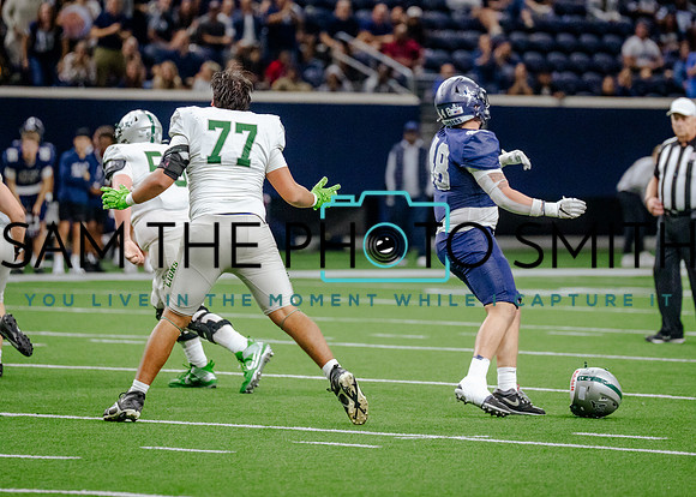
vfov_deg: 4.6
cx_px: 366
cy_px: 142
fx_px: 6239
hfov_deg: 6.4
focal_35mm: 316
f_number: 2.8
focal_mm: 200
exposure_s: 1/1250
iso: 3200
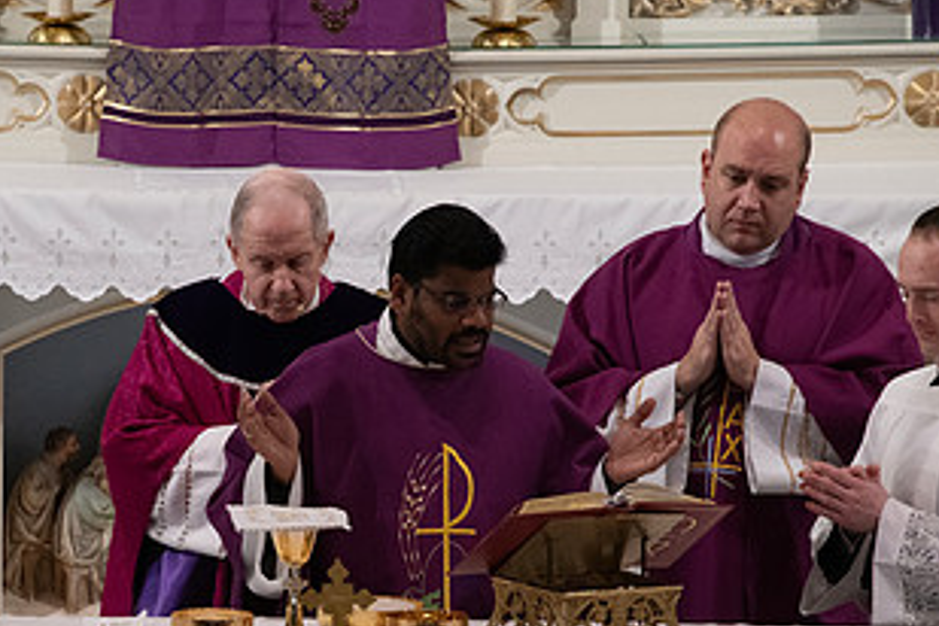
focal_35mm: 564
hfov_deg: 3.7
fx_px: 14710
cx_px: 310
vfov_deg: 2.4
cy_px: 494
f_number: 9
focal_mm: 300
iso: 4000
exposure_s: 1/100
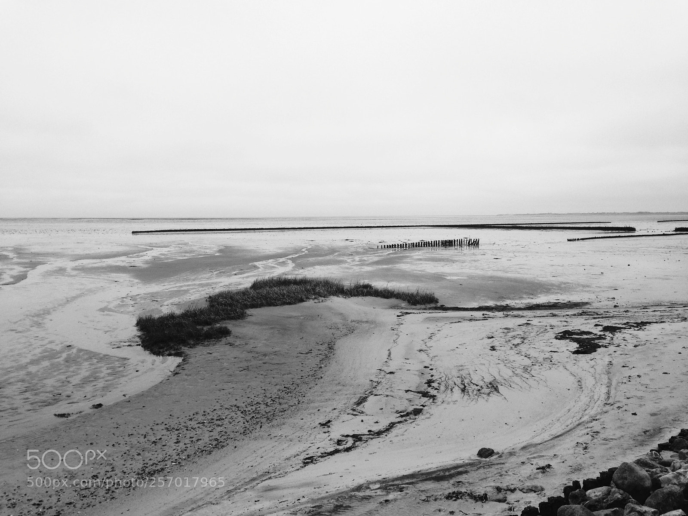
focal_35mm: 33
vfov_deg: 42.9
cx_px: 344
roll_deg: +0.3
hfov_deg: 55.4
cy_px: 258
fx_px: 656
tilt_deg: -2.3
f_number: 2.4
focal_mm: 4.12
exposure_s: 1/570
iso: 50
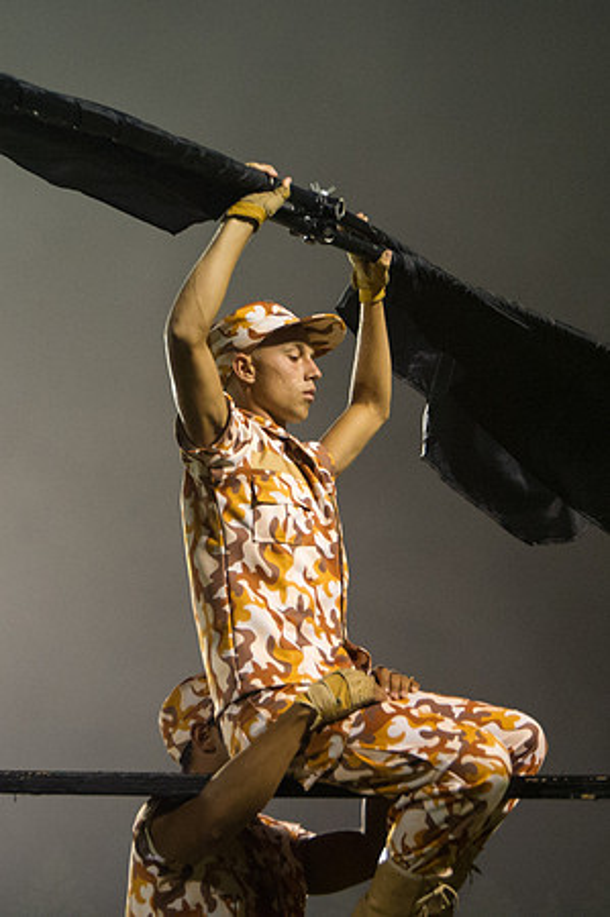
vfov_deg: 19.5
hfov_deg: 13.1
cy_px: 402
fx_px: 2663
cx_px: 315
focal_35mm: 105
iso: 7200
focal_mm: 62
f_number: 5
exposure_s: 1/160
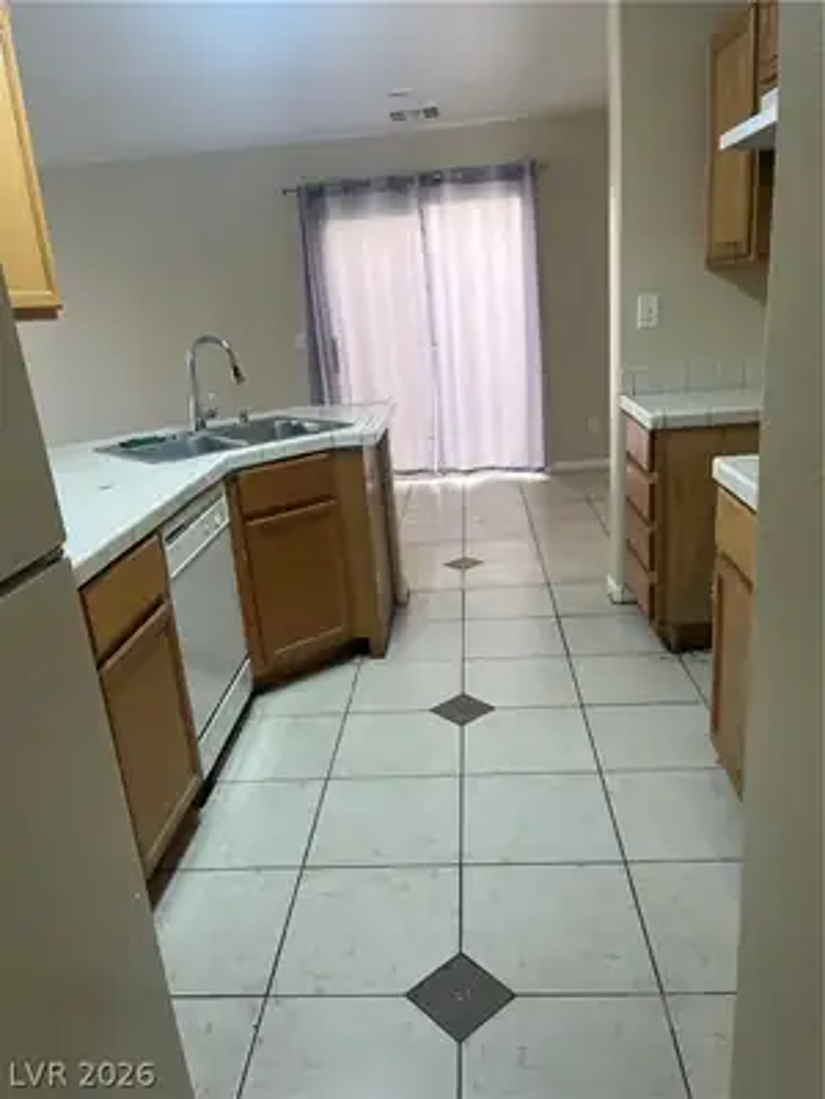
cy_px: 550
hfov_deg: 53.1
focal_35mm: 26
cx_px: 412
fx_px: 826
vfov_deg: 67.3
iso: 100
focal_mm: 5.1
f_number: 1.6
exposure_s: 1/120
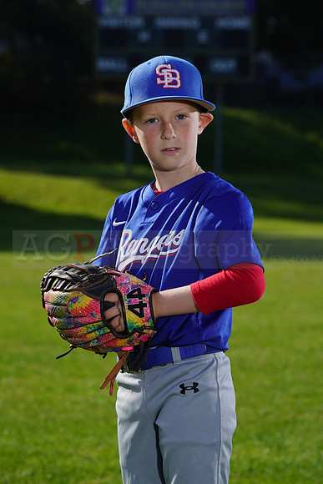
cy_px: 242
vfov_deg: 11.4
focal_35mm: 181
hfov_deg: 7.6
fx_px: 2434
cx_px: 162
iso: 100
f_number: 10
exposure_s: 1/250
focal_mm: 181
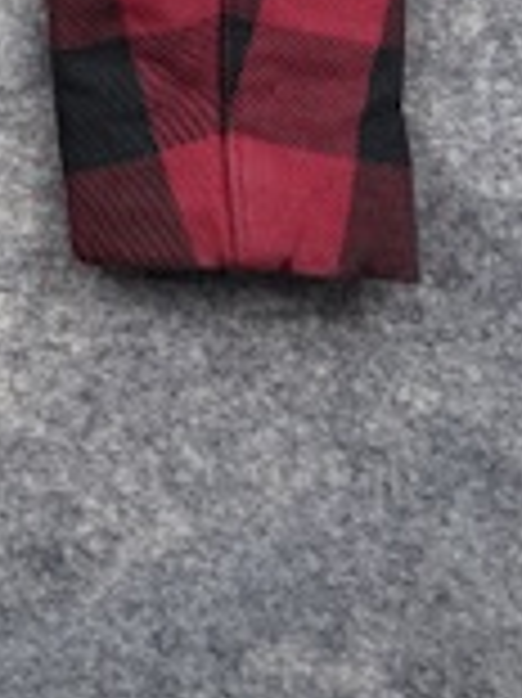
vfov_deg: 16.0
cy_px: -648
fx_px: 1993
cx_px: -477
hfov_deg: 13.2
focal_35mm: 99
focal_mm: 6.76
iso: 64
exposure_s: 1/100
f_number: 1.78
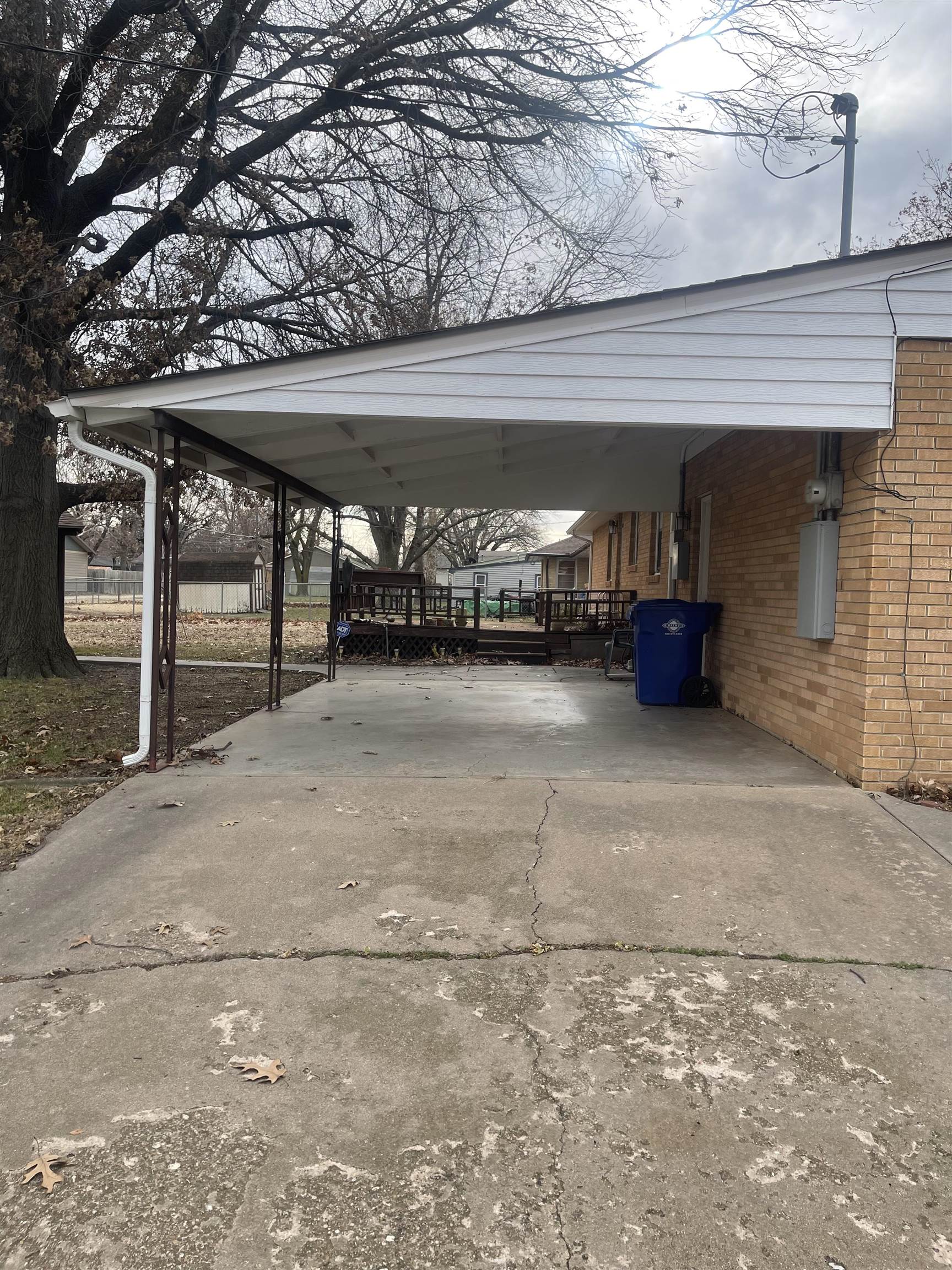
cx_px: 476
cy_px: 635
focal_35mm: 25
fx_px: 917
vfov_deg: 69.4
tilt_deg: -2.1
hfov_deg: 54.9
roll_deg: -1.2
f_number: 1.6
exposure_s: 1/1309
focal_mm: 5.1
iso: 32
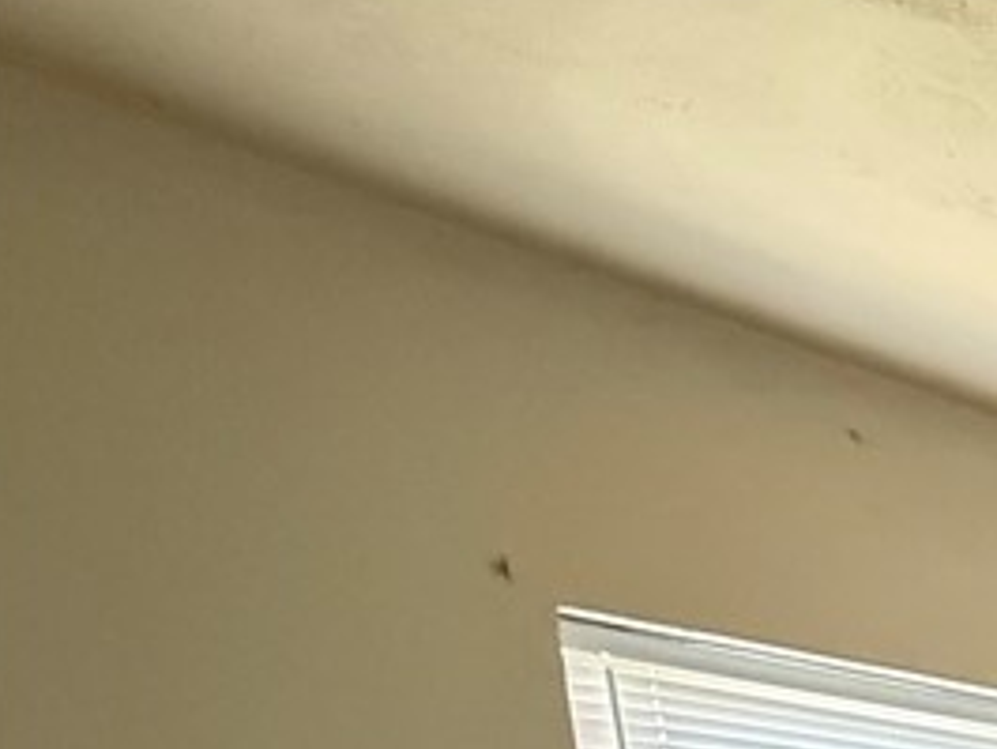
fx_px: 1556
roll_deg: -0.5
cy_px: 1393
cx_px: 1904
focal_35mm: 54
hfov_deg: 20.5
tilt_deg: -12.2
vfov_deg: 19.4
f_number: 2.2
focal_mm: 2.22
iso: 800
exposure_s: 1/60
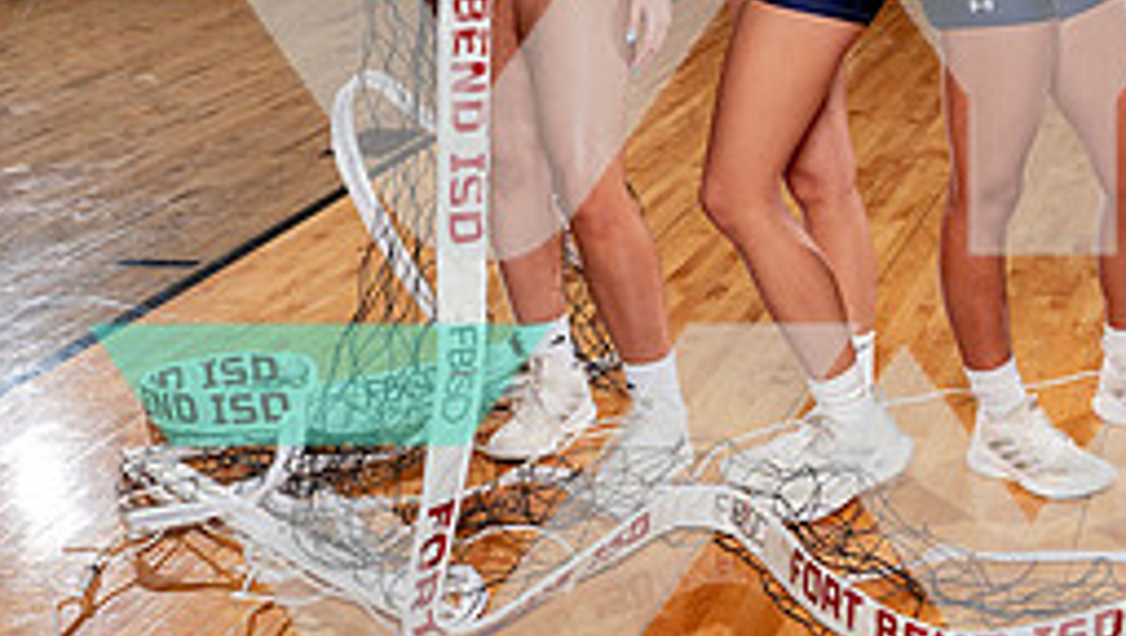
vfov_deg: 17.2
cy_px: 24
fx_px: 2062
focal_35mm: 69
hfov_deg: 27.9
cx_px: 1228
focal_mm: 29
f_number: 5.6
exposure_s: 1/250
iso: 200
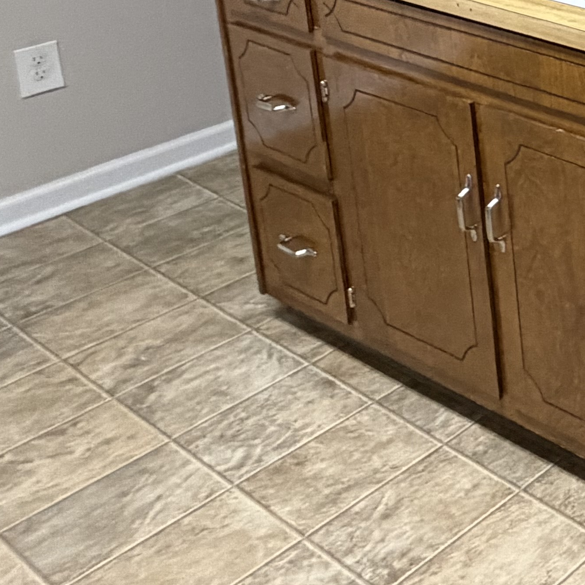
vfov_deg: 27.2
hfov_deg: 19.9
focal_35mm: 53
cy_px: -169
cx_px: 1129
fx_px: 1013
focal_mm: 2.22
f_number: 2.2
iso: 320
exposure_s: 1/60
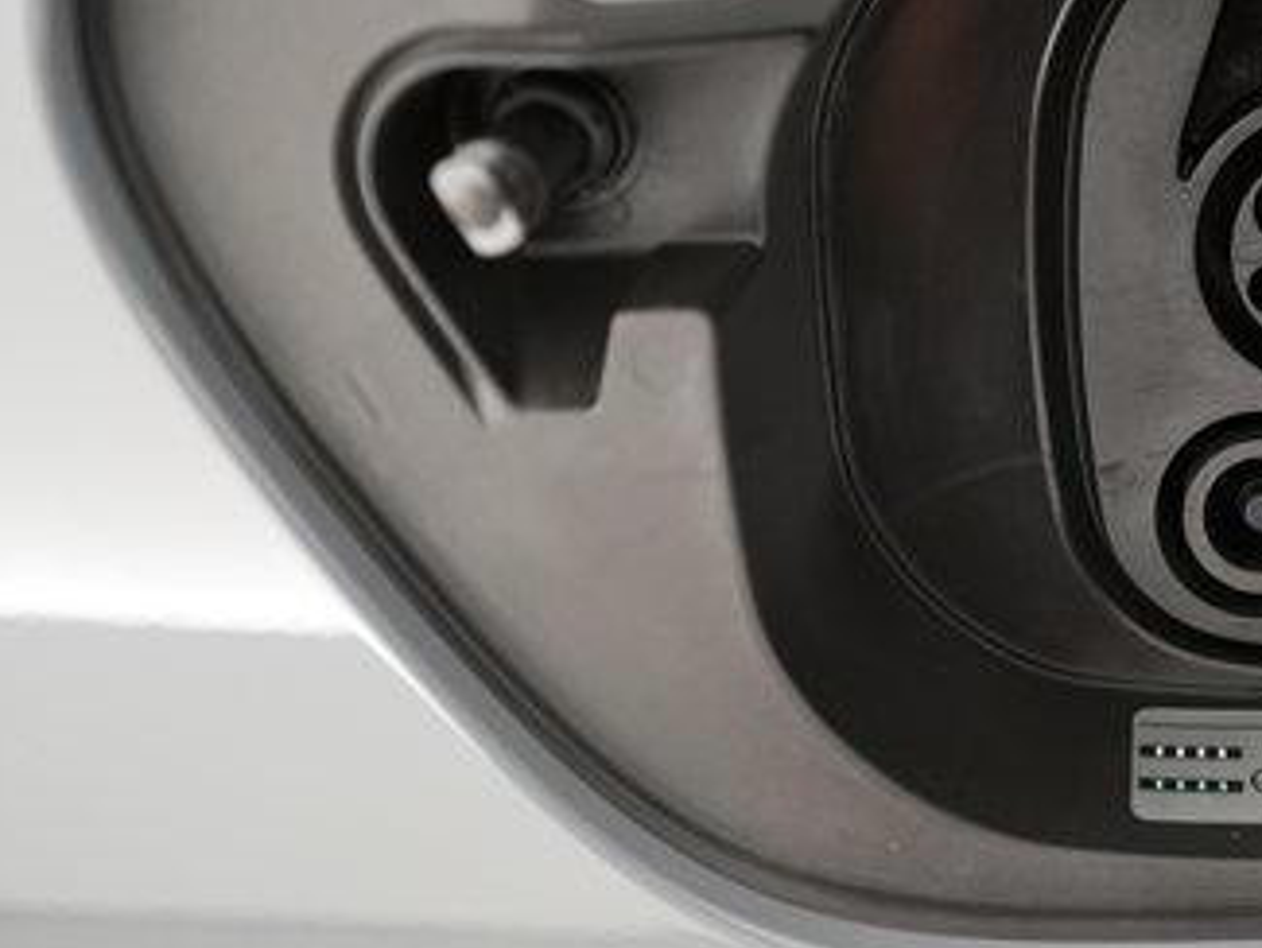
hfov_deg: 33.4
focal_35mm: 53
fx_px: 1933
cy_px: 443
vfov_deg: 27.5
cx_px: 1227
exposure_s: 1/30
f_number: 2.8
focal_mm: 28
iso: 1600
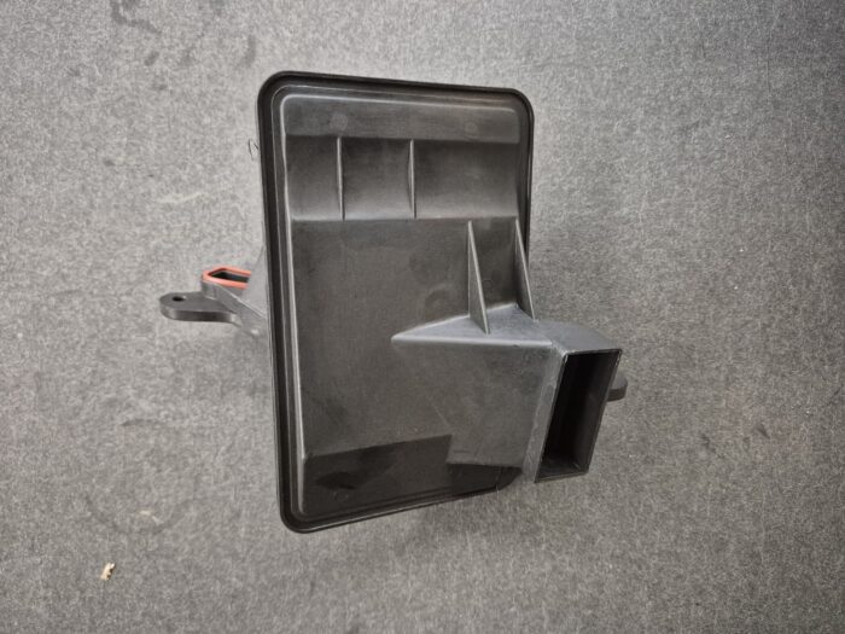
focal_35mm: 23
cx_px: 422
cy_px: 317
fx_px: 561
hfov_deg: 73.9
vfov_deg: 58.9
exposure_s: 1/50
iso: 1600
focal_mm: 5.4
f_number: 1.8
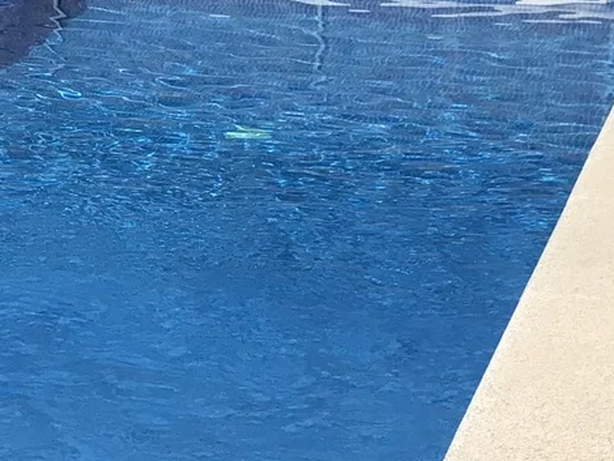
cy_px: 239
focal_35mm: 120
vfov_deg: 12.4
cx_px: -7
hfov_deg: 16.1
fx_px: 2130
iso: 20
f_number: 1.8
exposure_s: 1/2660
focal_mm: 3.99
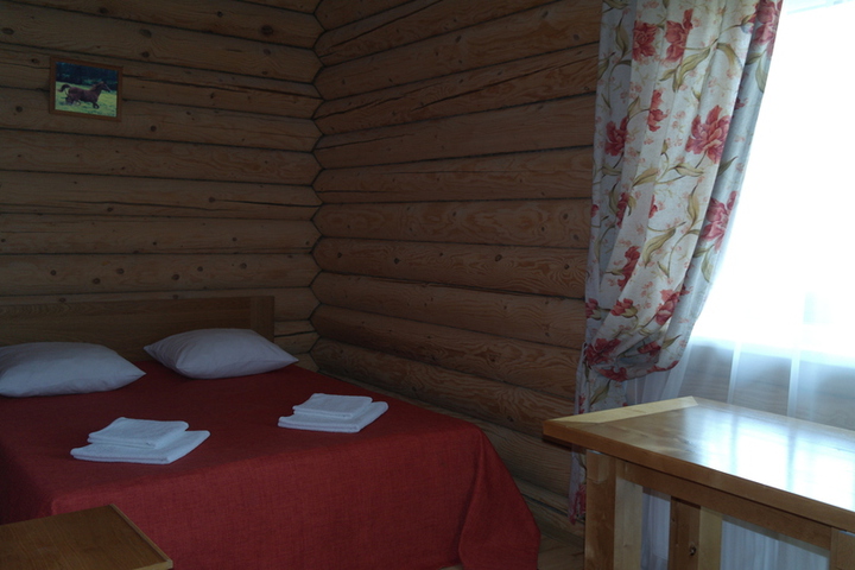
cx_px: 428
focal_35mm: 33
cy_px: 285
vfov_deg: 40.0
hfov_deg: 57.2
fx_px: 784
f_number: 4
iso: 400
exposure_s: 1/40
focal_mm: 22
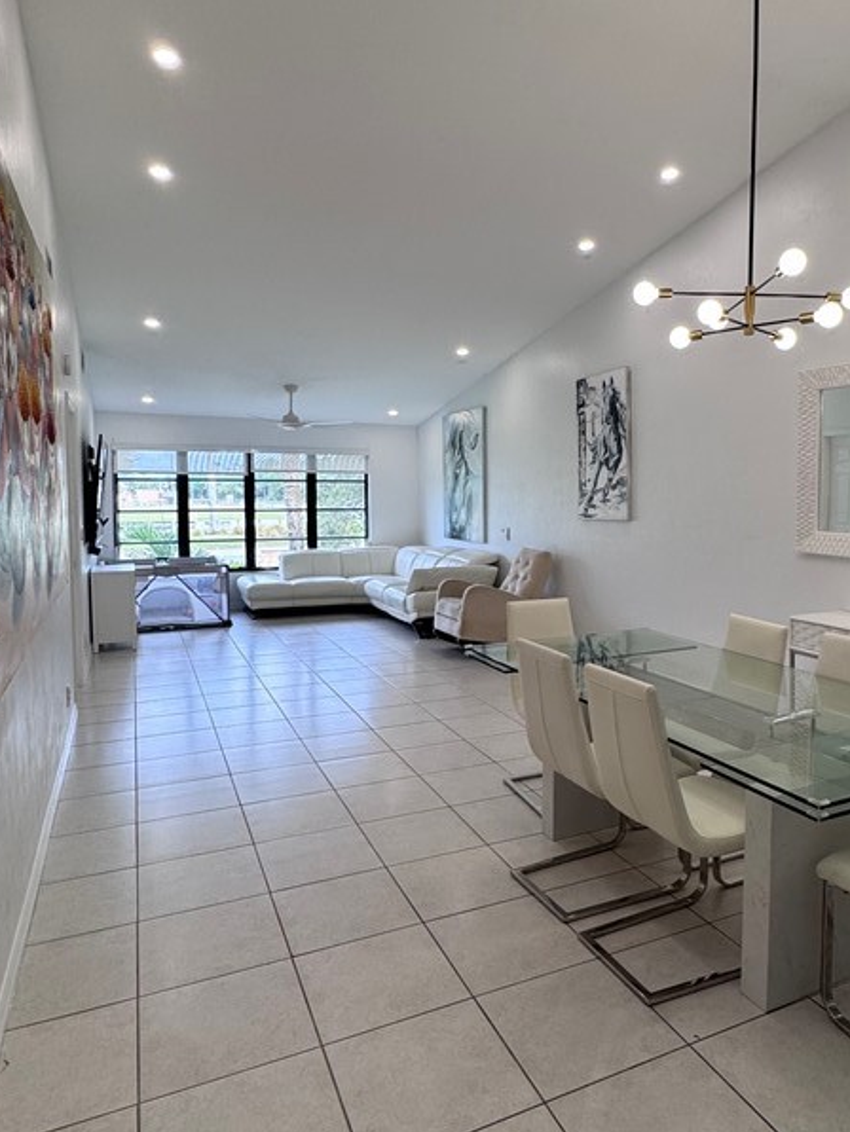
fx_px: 785
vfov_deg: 71.5
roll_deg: +0.2
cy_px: 540
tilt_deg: -4.0
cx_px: 520
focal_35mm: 24
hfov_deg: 56.3
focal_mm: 2.22
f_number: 2.2
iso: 64
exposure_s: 1/120
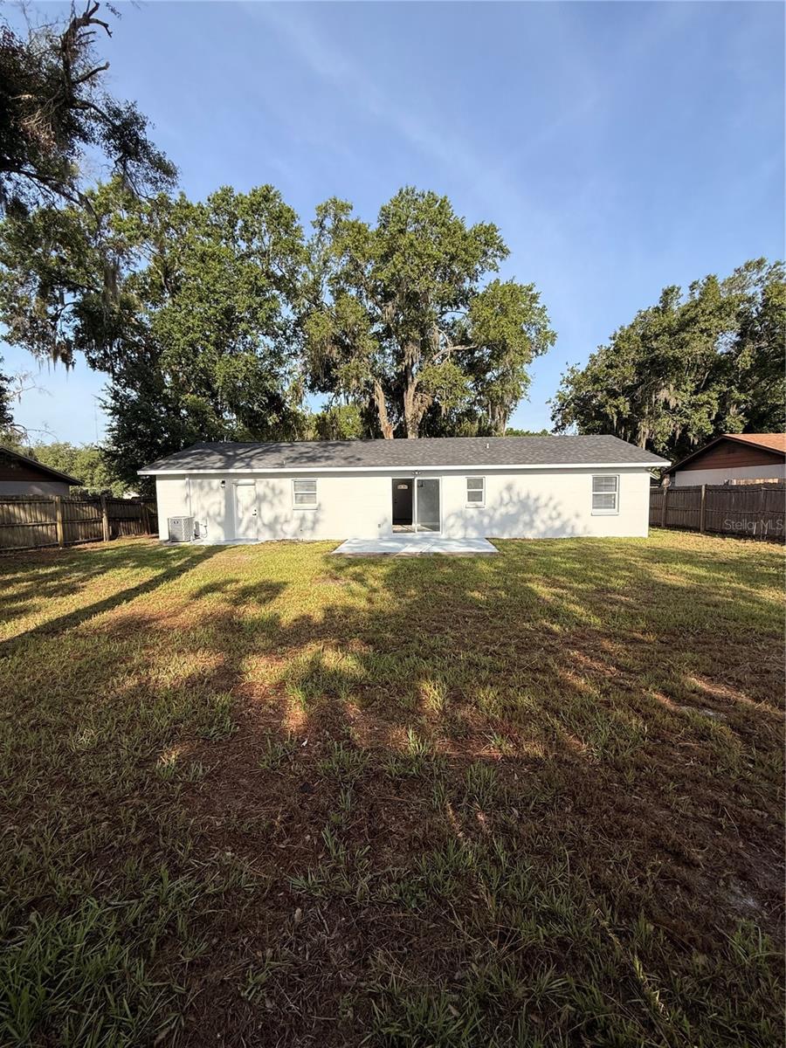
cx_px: 393
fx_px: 424
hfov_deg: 85.7
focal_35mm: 14
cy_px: 524
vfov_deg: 102.1
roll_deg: +1.1
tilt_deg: -4.5
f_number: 2.2
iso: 50
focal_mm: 2.22
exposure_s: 1/1285
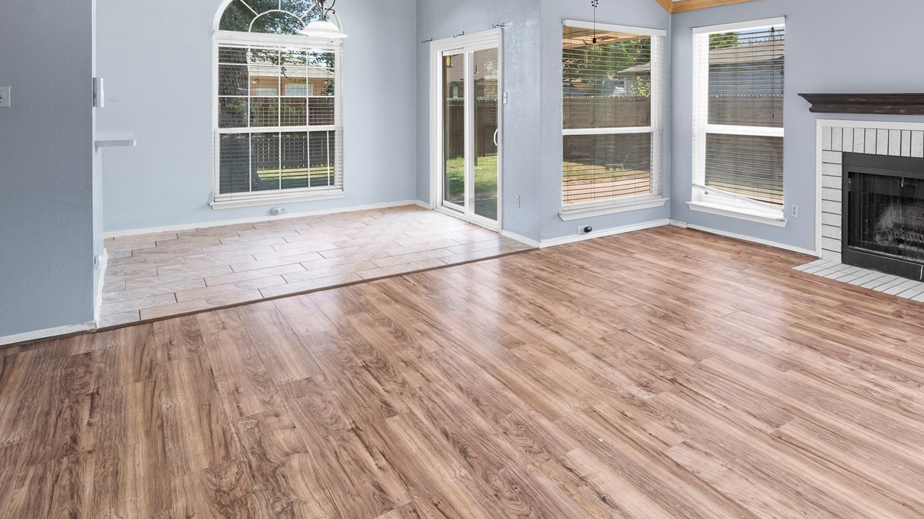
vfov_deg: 47.0
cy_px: 107
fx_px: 563
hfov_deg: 72.2
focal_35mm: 23
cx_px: 713
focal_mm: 13
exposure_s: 1/1.25
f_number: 8
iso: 200
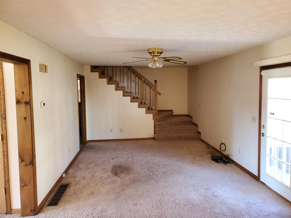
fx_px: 219
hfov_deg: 67.3
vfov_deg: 53.1
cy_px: 109
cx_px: 146
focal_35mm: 26
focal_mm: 4.3
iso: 320
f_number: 2.4
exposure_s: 1/40
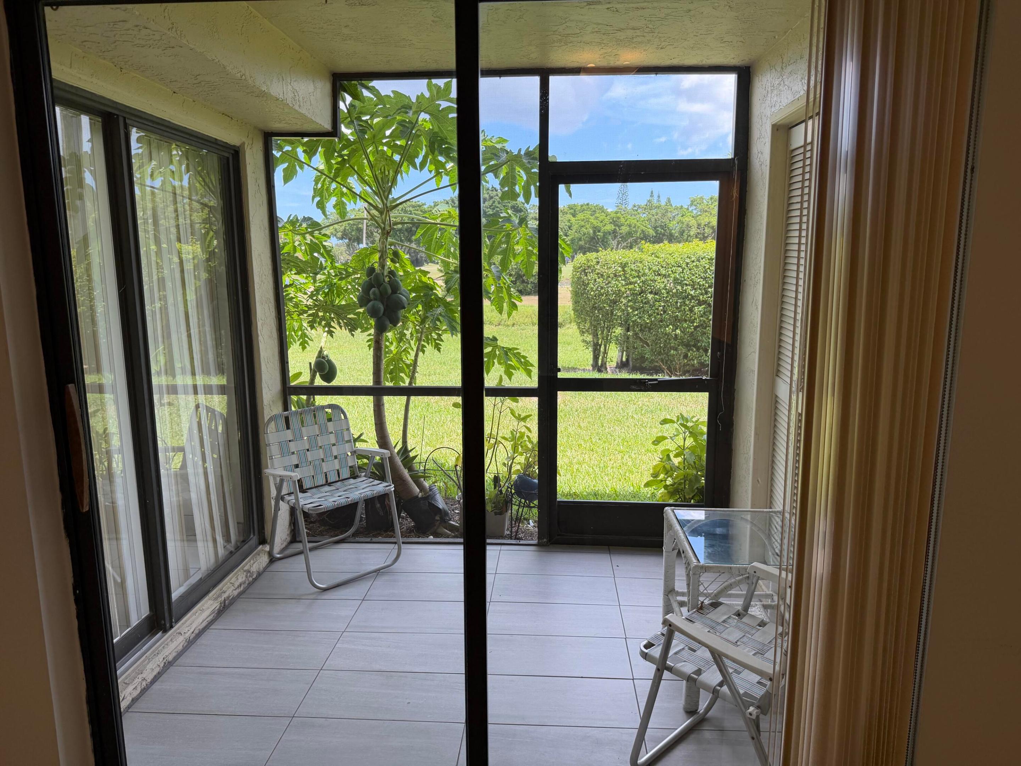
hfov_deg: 71.6
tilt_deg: -10.4
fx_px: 708
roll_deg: +0.7
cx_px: 510
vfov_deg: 56.8
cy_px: 383
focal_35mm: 24
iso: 100
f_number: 1.78
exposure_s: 1/750
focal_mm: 6.76
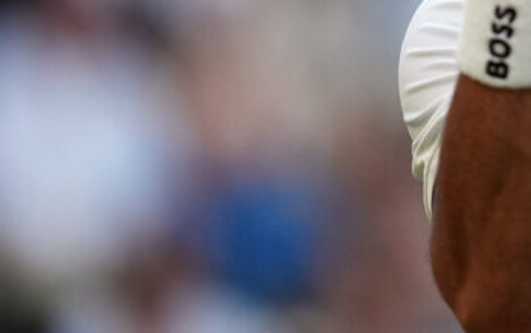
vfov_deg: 1.1
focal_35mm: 1171
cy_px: -34
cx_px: 755
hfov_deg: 1.8
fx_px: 16957
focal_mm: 400
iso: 2500
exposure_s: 1/2500
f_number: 3.2
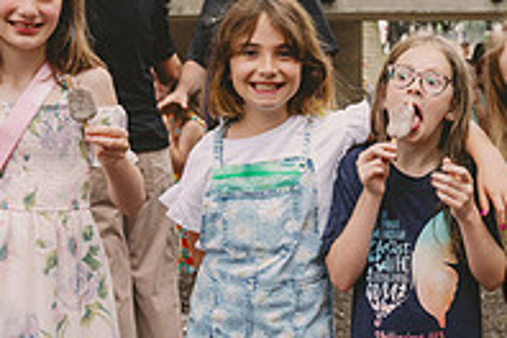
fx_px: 1197
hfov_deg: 23.9
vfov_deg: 15.9
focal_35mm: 85
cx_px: 300
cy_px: 301
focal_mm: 29
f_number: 3.5
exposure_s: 1/800
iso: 800
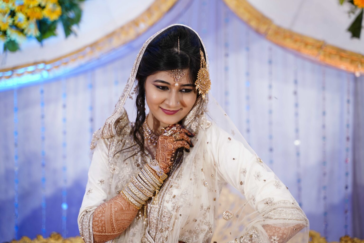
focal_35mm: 75
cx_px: 182
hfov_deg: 27.0
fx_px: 759
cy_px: 122
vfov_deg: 18.2
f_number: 2.8
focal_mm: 75
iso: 500
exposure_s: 1/200
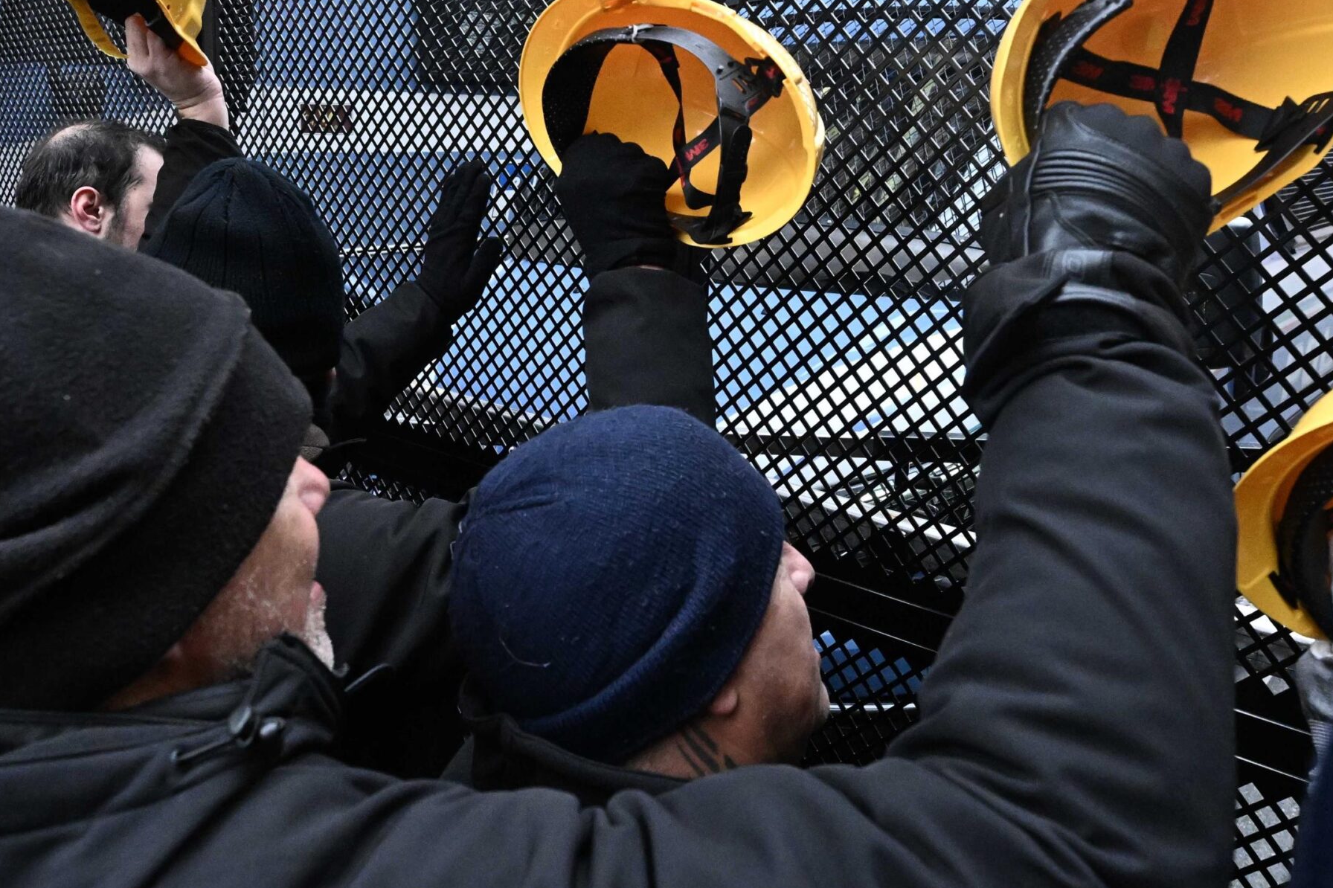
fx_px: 1111
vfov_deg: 43.2
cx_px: 640
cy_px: 319
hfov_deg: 61.9
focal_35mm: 30
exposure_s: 1/2000
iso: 6400
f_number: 5
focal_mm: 14
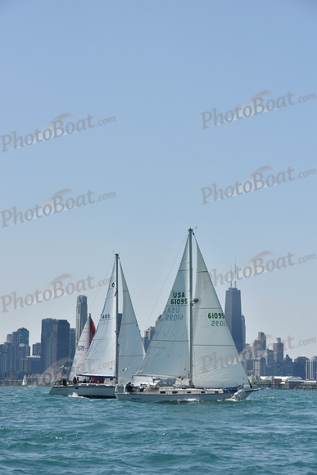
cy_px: 238
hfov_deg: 13.4
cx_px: 158
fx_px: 1346
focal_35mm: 102
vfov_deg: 20.0
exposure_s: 1/1250
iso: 250
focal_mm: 102
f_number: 9
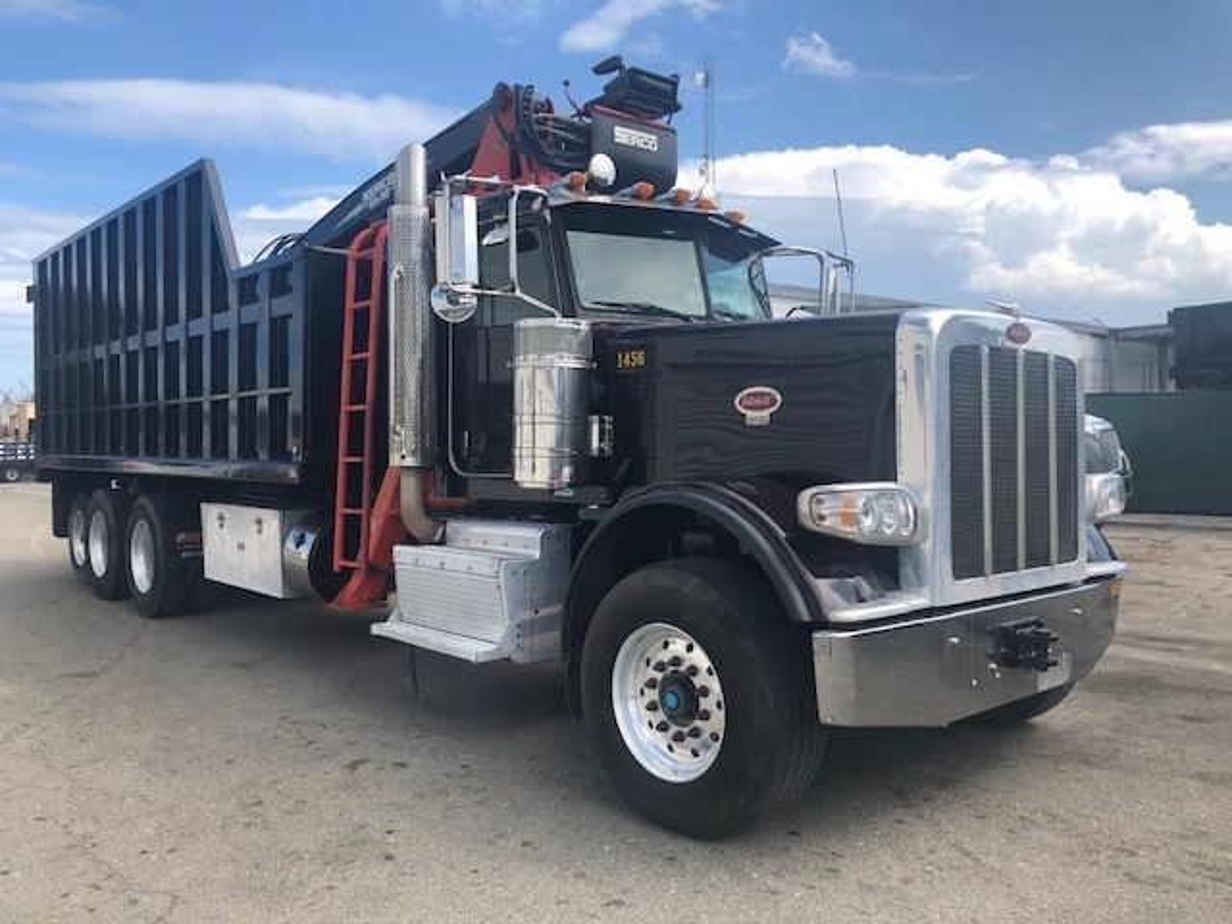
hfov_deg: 63.4
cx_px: 616
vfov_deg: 49.7
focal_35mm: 28
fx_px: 997
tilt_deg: -1.5
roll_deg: +3.0
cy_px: 462
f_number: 1.8
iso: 20
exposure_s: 1/1453
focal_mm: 4
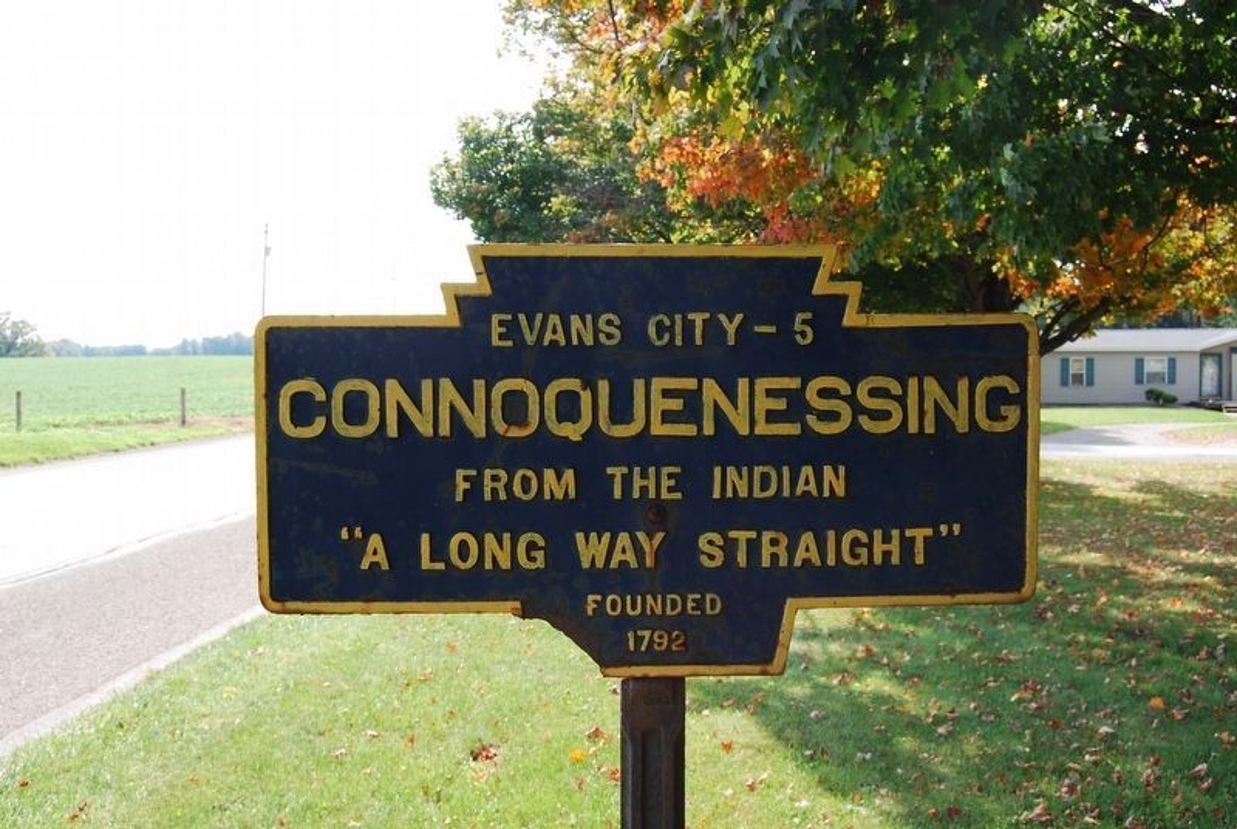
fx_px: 1239
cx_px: 618
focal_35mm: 36
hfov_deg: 53.1
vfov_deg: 37.0
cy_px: 414
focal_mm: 24
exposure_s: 1/80
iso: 200
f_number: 8
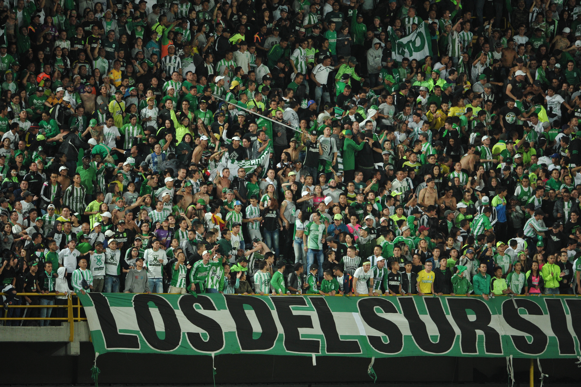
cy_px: 194
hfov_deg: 5.2
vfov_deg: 3.4
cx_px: 290
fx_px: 6451
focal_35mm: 400
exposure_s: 1/125
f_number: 4
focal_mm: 400
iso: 2500
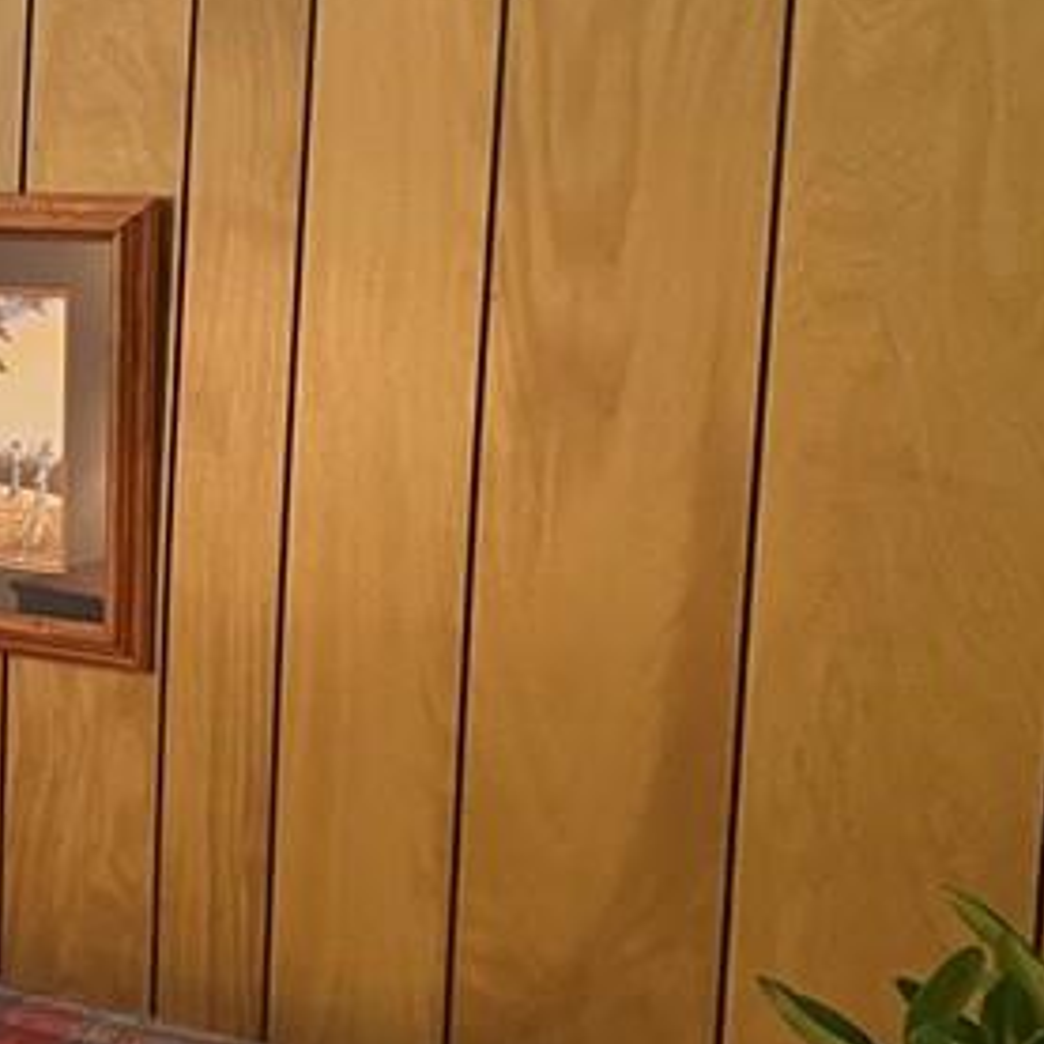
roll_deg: -0.9
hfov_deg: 18.4
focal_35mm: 85
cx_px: -460
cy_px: 513
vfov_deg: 20.4
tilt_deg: -8.2
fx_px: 2900
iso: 640
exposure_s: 1/40
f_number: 1.6
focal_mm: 4.2
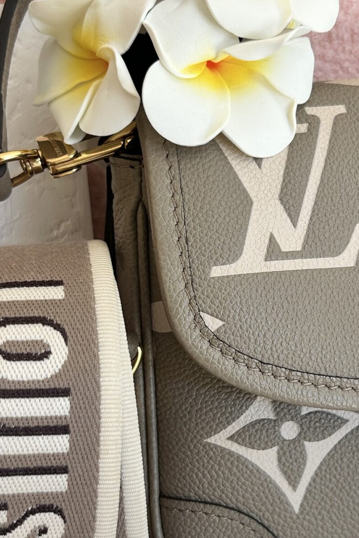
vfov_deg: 34.5
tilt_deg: -16.8
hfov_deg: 23.3
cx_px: 227
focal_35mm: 58
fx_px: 868
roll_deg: +0.7
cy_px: 279
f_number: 1.5
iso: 40
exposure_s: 1/121
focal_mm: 5.7
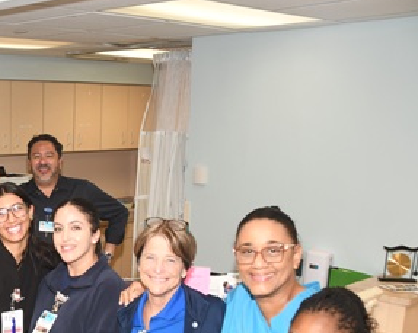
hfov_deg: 32.1
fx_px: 655
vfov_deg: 27.8
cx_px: -17
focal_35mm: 53
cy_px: 281
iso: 320
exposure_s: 1/60
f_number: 5.6
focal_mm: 18
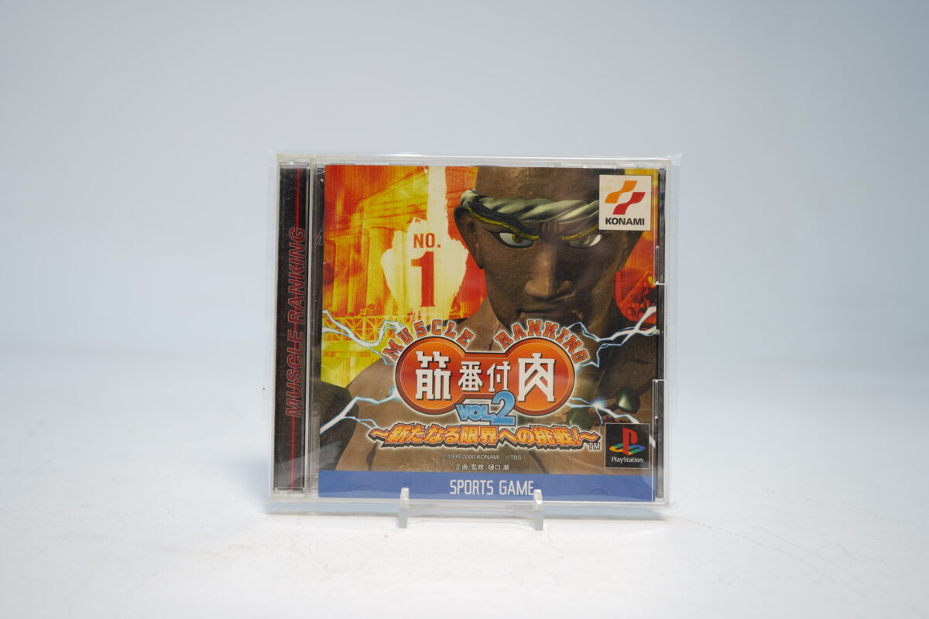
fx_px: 903
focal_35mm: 35
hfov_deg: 54.4
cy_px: 310
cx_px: 464
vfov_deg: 37.9
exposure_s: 1/5
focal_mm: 35
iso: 64
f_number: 5.6
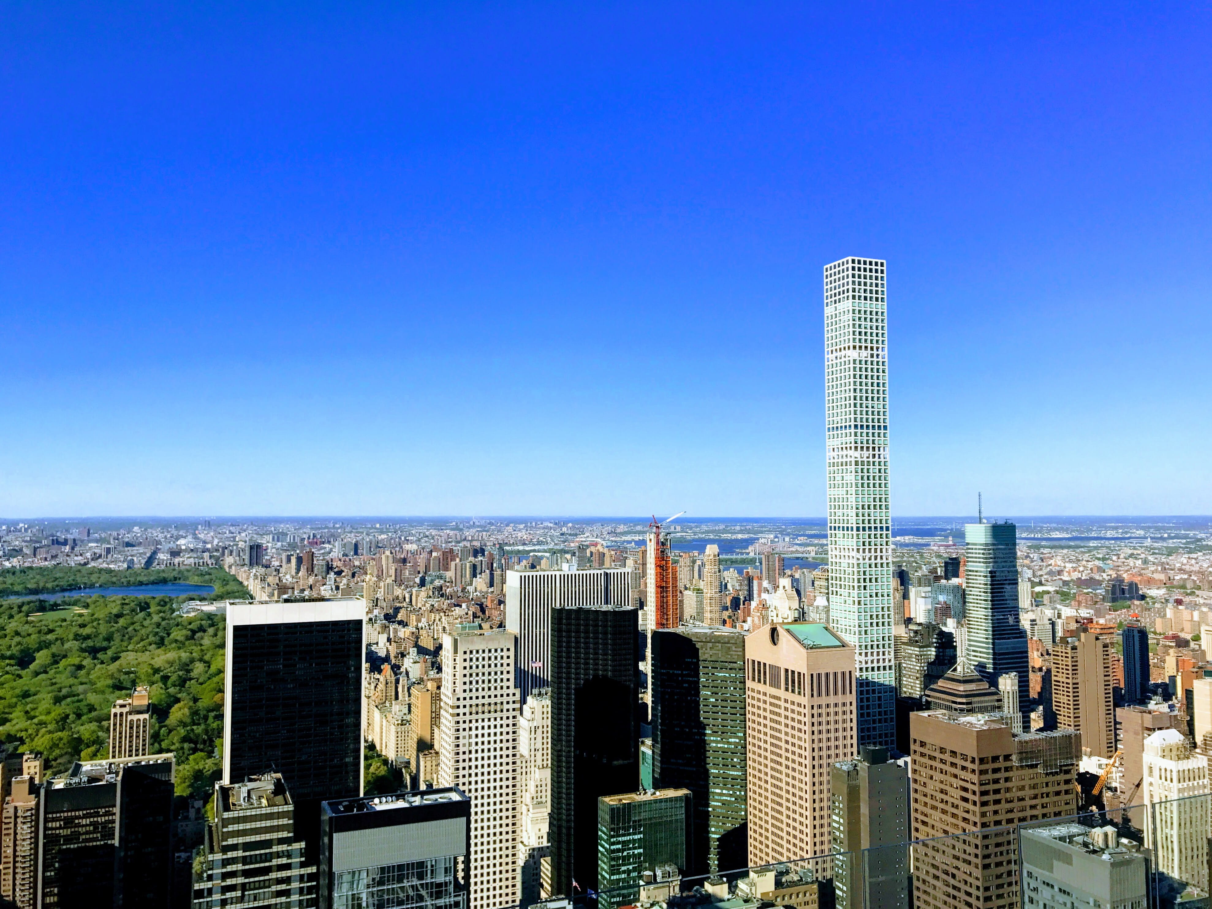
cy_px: 454
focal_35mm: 28
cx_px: 606
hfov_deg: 63.4
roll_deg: +0.2
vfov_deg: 49.7
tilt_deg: +3.8
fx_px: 980
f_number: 1.8
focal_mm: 3.99
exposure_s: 1/3690
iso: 20
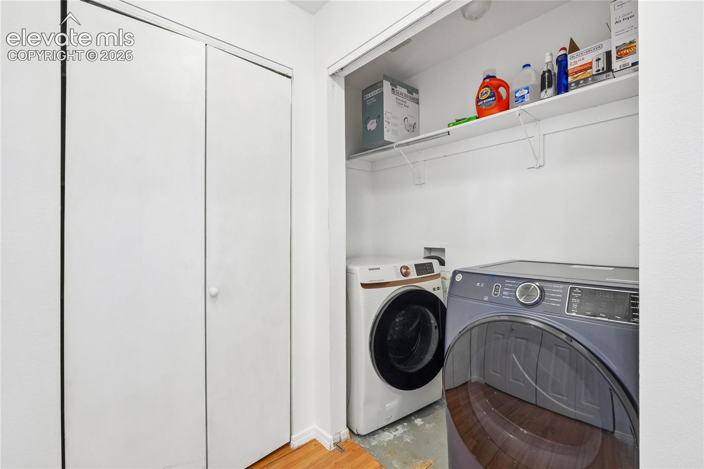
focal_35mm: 15
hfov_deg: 100.4
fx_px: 293
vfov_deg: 77.3
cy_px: 234
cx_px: 352
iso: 800
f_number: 8
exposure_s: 1/2.5
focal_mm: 10
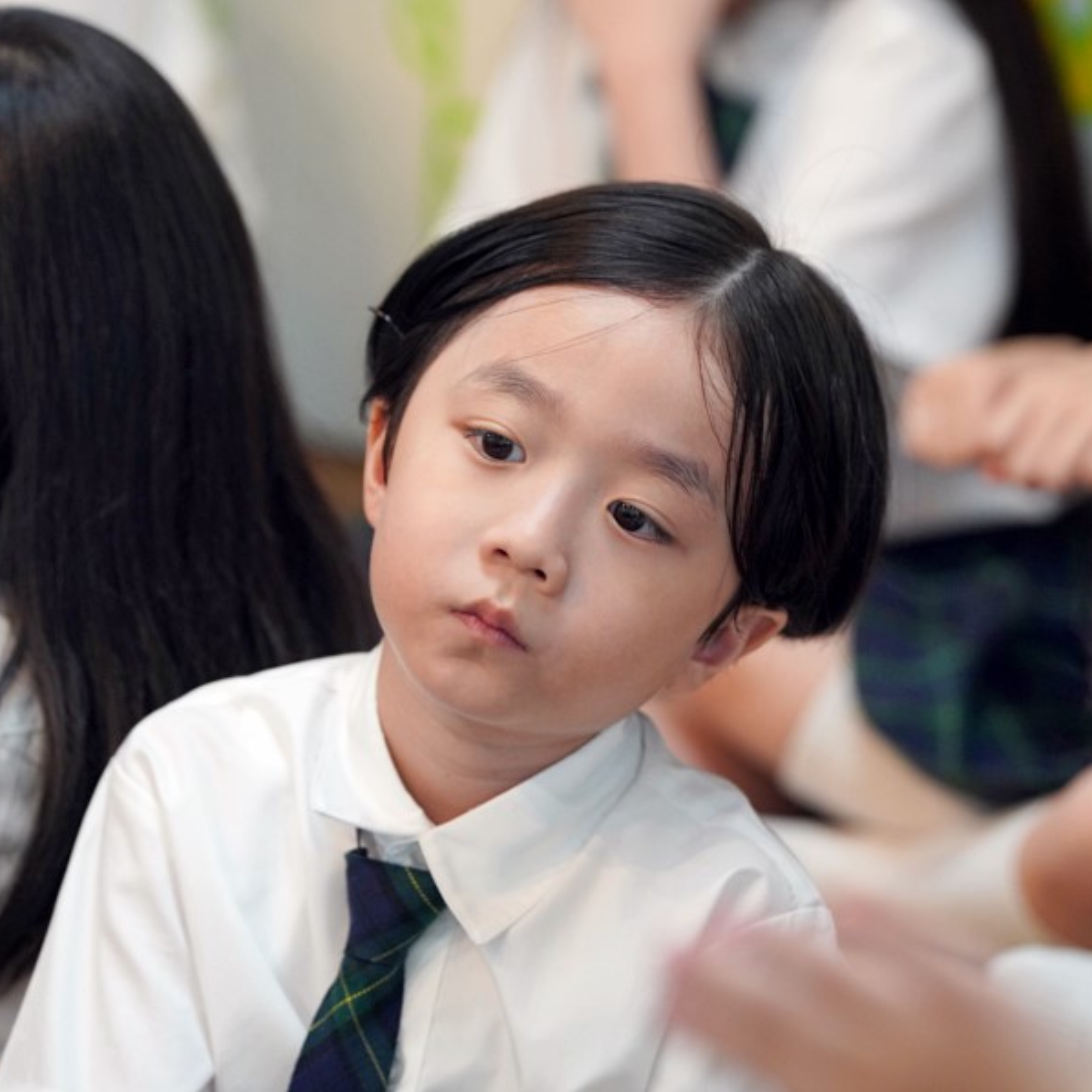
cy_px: 546
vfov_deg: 6.8
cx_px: 480
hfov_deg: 6.8
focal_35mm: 256
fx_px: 9137
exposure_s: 1/250
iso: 2000
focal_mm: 200
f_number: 4
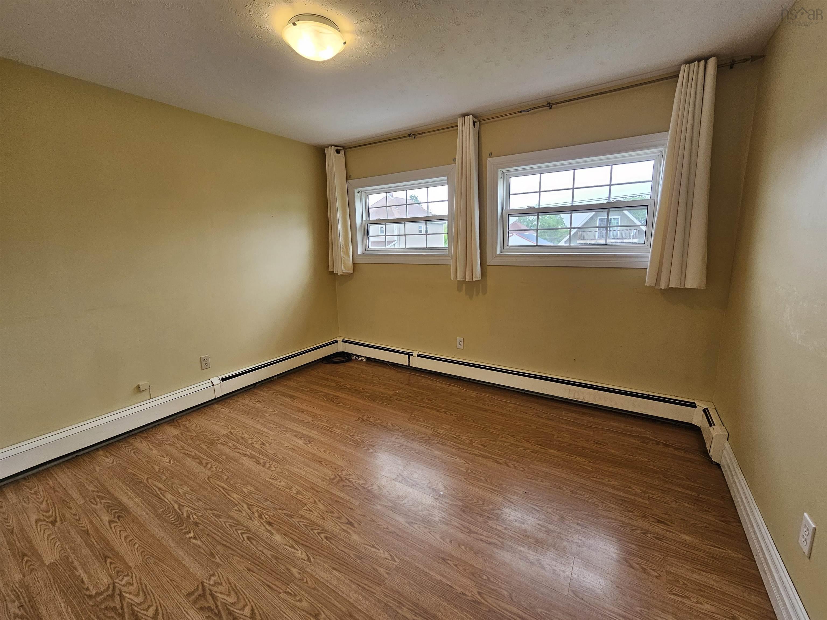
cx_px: 414
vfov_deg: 89.9
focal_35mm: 13
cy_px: 310
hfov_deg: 106.2
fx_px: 311
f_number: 2.2
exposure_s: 1/60
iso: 80
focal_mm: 2.2
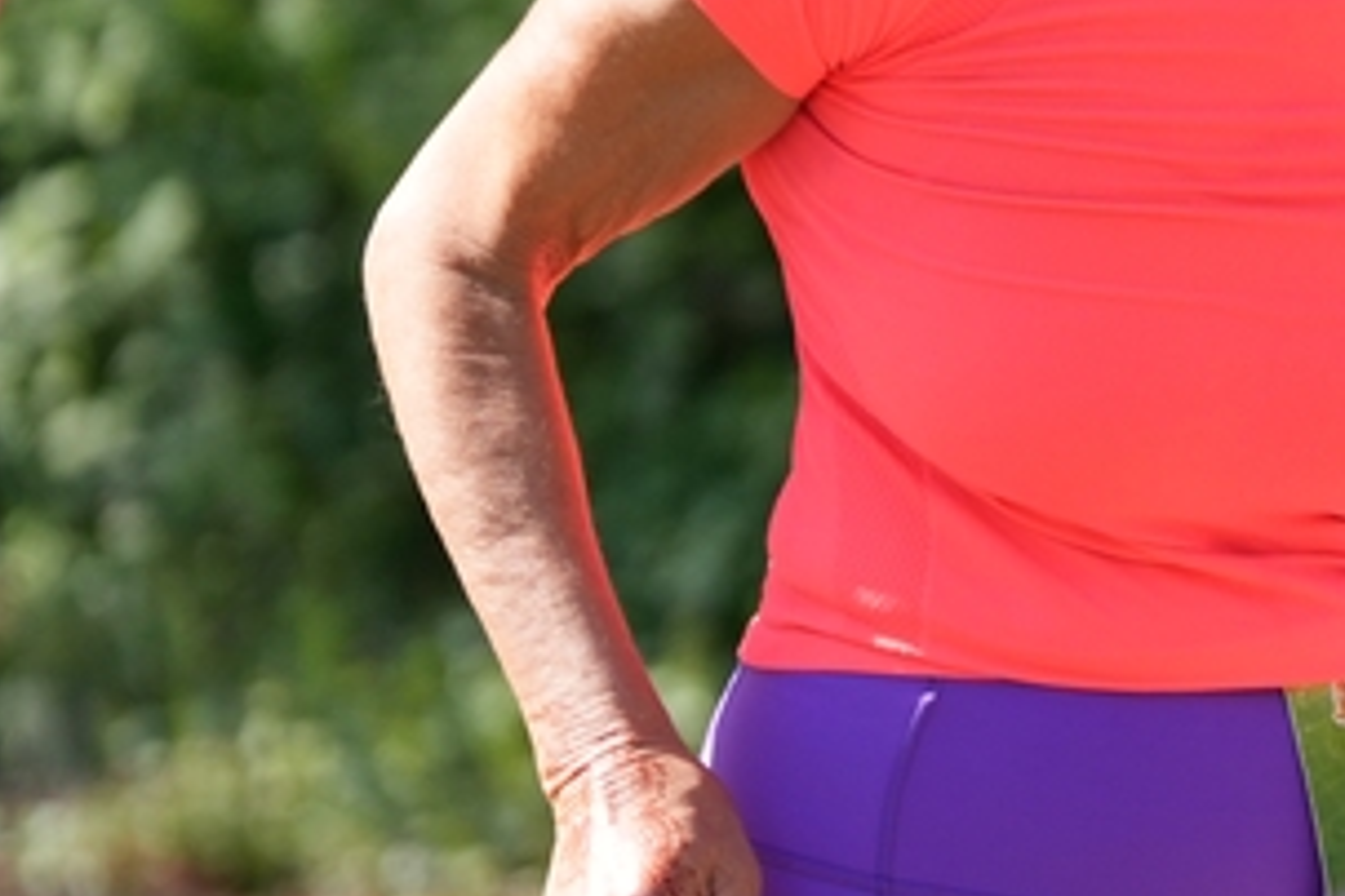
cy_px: 20
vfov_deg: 2.1
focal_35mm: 661
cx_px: 2721
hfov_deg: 3.1
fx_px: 24694
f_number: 2.8
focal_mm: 143
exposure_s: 1/2000
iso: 320
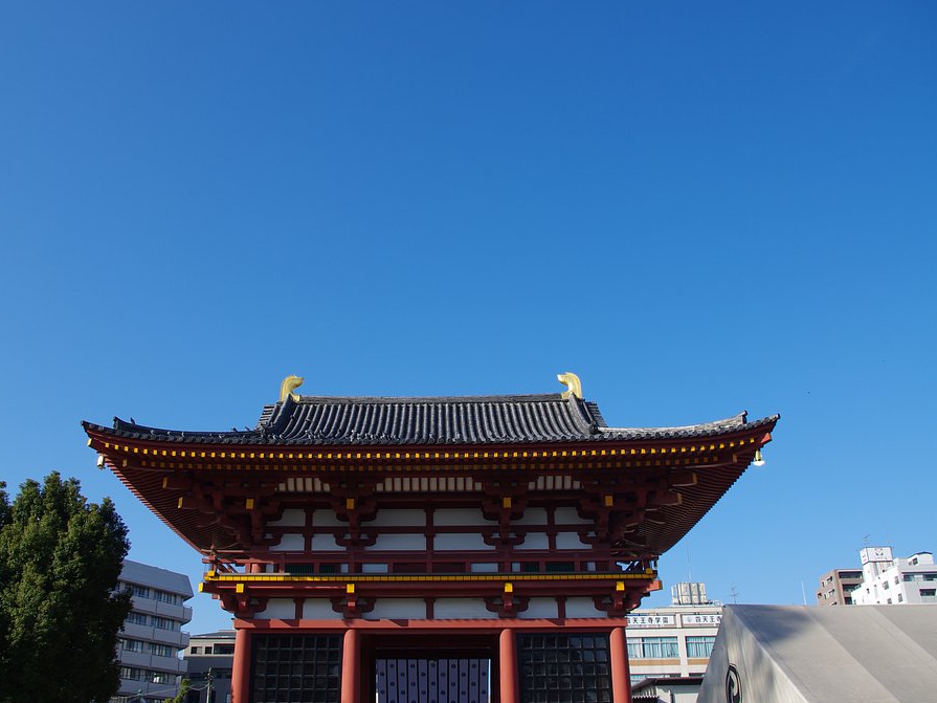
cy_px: 354
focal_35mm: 33
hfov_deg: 55.3
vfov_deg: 42.9
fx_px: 893
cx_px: 425
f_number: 8
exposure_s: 1/125
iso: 80
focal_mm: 20
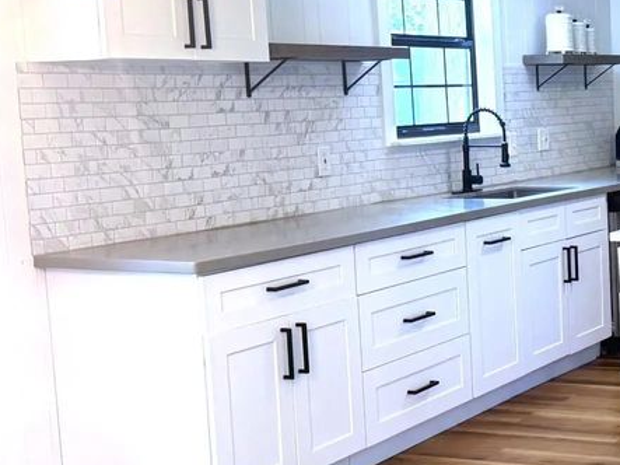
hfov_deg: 24.5
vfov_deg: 19.9
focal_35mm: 74
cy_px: 254
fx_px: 1325
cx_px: 684
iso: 200
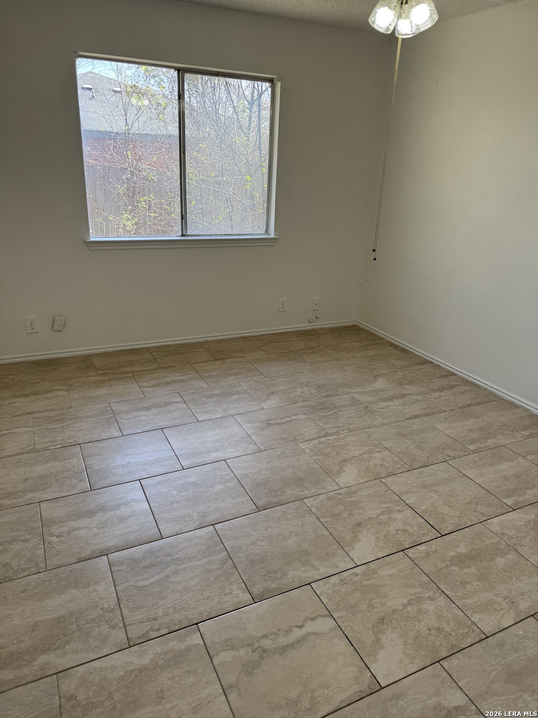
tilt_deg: -19.8
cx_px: 269
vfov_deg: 71.6
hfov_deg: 56.8
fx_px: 497
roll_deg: -3.7
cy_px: 359
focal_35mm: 24
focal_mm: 6.76
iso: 64
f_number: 1.78
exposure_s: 1/248
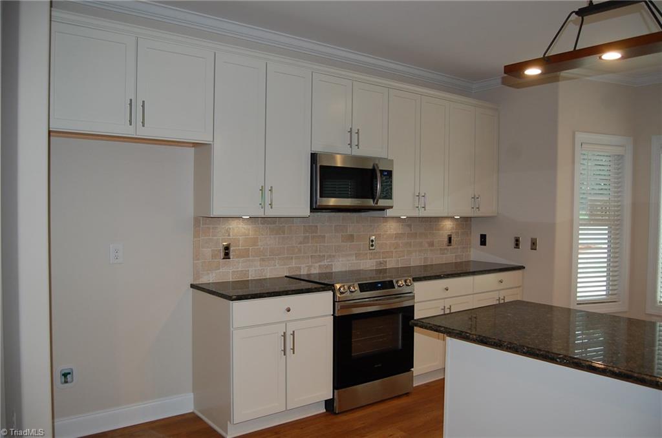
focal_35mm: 27
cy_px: 219
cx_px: 331
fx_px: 495
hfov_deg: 67.5
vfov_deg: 47.7
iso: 400
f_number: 3.5
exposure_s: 1/60
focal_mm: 18
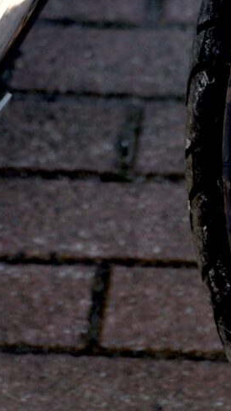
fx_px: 4182
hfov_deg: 3.2
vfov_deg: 5.5
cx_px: 81
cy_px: -403
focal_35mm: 384
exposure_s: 1/60
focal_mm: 70
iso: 100
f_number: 4
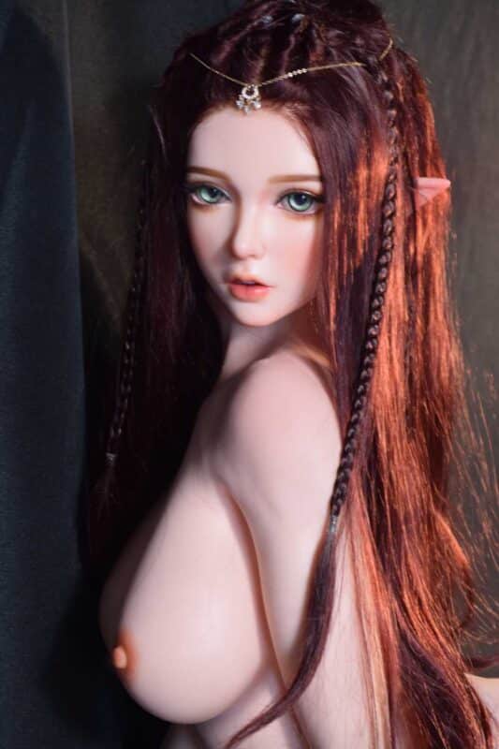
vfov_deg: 27.0
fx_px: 1560
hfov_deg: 18.2
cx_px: 250
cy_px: 374
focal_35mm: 75
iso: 800
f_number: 7.1
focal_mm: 50
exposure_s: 1/40
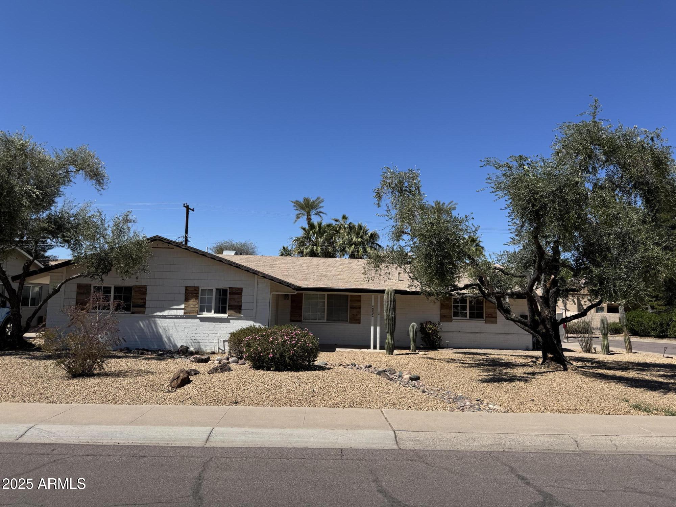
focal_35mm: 24
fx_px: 469
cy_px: 254
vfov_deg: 56.8
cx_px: 338
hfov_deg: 71.6
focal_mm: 6.76
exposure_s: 1/5814
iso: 80
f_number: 1.78
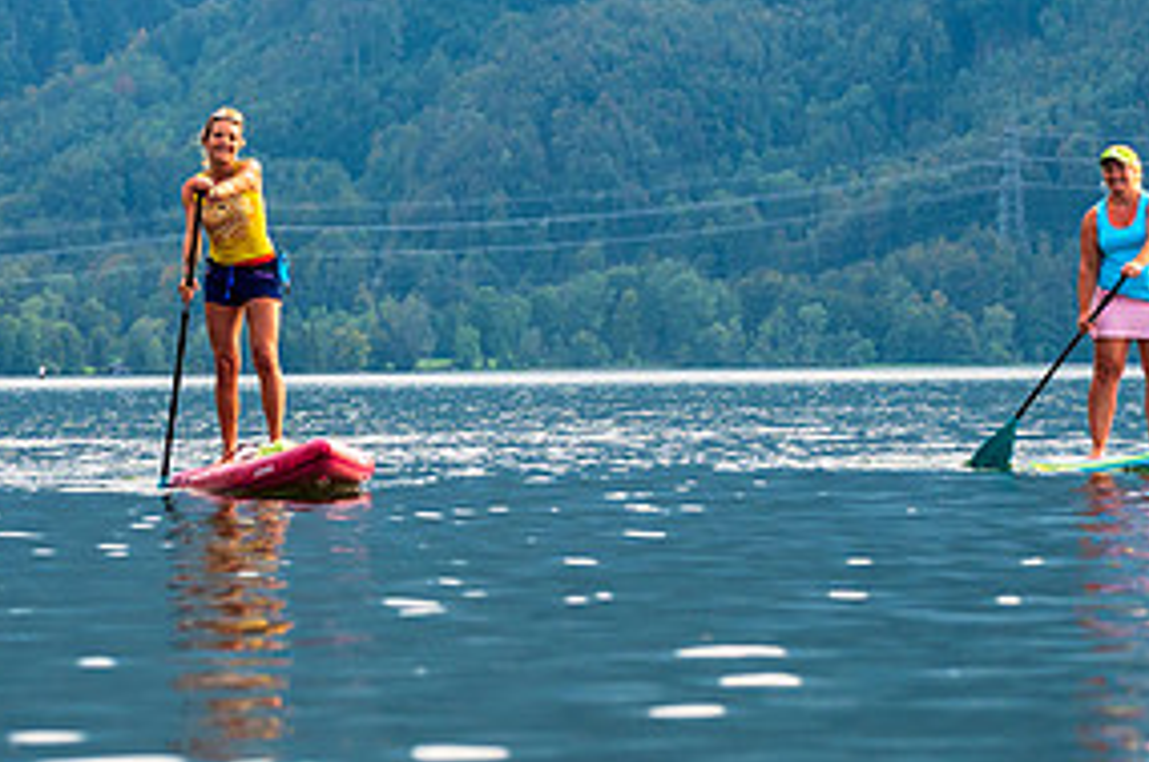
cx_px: 335
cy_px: 0
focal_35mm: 265
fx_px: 8444
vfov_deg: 5.2
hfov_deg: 7.8
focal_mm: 130
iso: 400
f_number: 6.3
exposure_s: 1/500
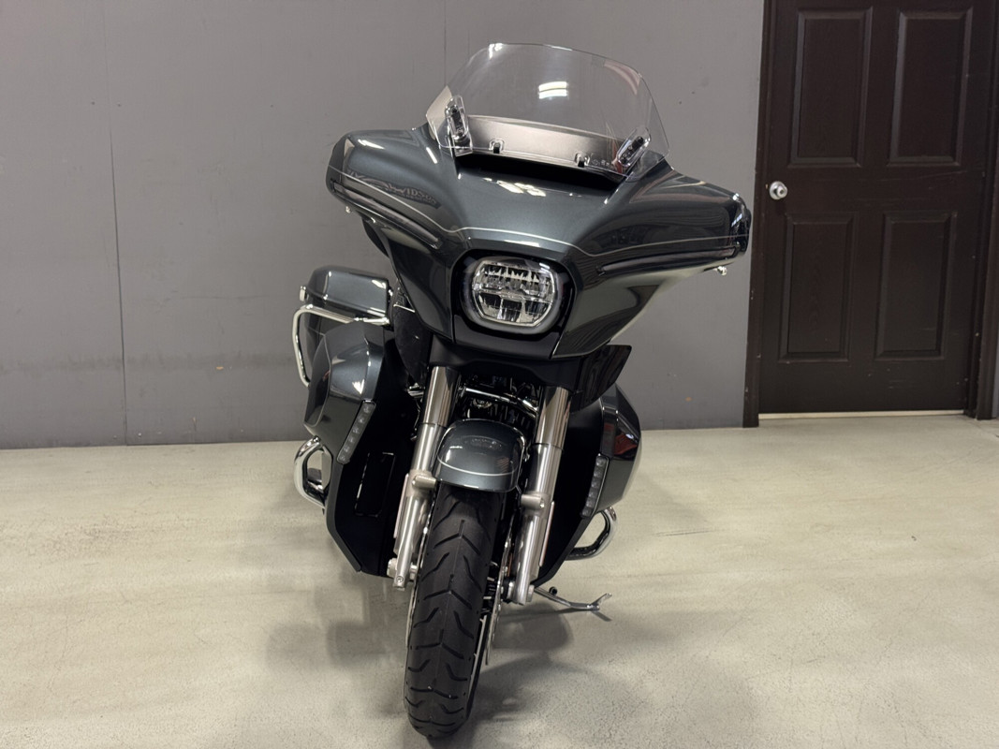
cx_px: 500
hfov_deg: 39.7
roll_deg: -0.4
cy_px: 374
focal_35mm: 48
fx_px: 1385
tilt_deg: -11.4
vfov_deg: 30.3
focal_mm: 6.76
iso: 200
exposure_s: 1/60
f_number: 1.78
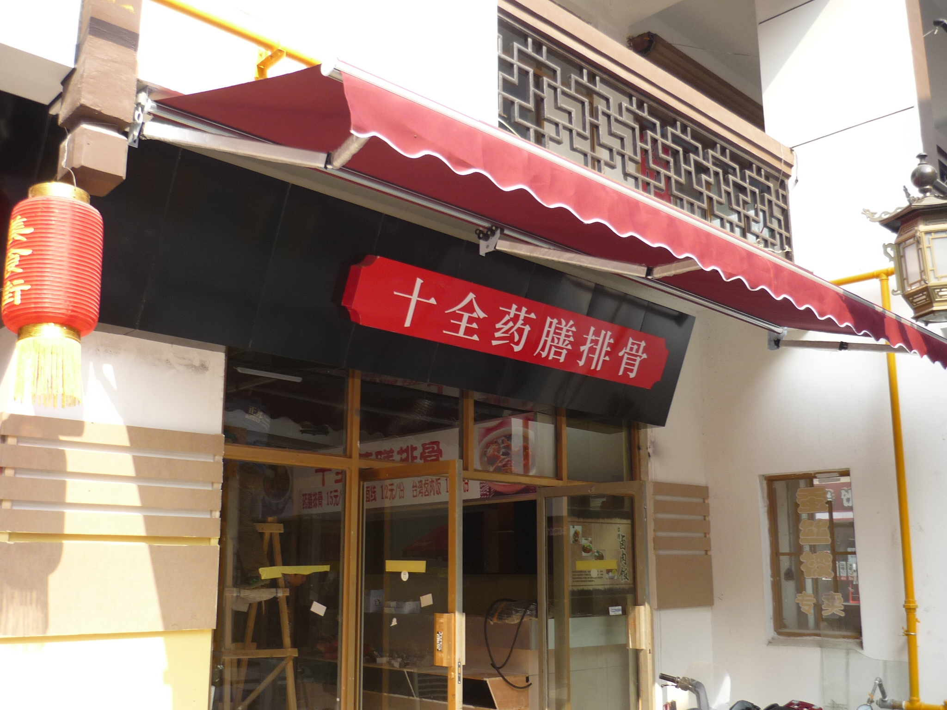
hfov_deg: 55.4
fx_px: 903
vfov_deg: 42.9
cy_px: 355
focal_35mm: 33
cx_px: 474
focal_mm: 5.5
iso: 100
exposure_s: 1/160
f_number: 2.8
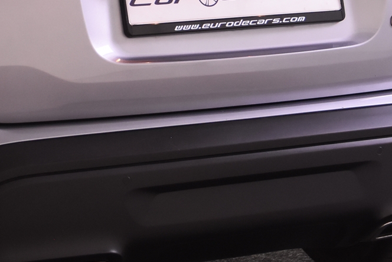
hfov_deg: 15.2
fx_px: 1464
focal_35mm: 134
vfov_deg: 10.1
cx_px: 80
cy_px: 9
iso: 1600
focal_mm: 31
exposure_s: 1/100
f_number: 4
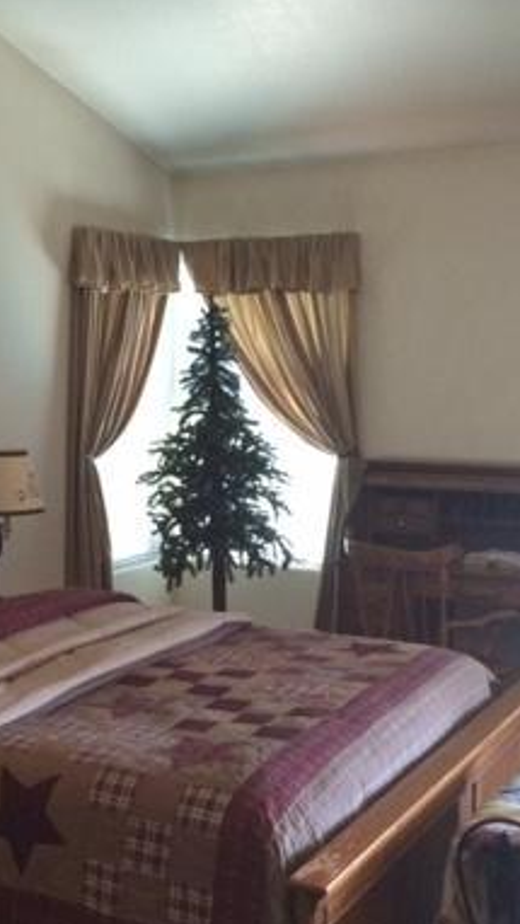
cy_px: 513
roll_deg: -0.6
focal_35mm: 53
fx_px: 1299
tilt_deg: -5.1
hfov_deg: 22.3
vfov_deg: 39.1
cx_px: 97
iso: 250
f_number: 2.2
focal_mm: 4.15
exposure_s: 1/30
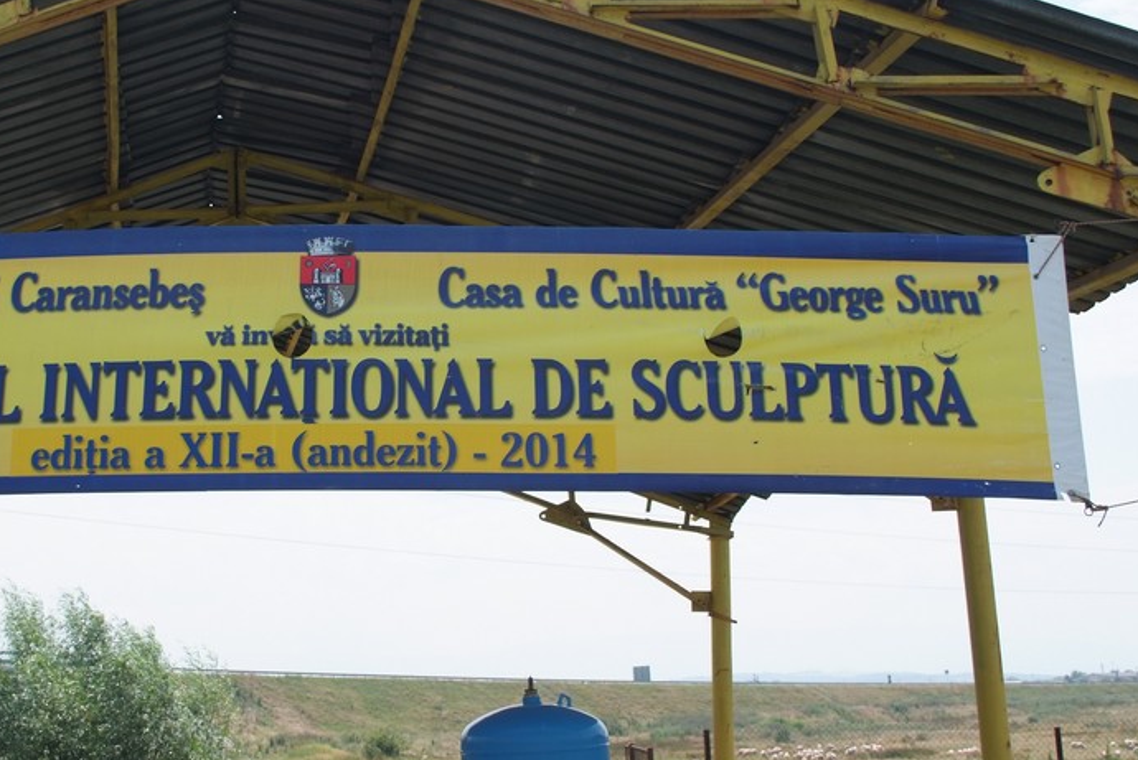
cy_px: 392
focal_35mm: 49
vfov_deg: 27.6
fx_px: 1550
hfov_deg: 39.7
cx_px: 355
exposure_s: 1/320
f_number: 6.3
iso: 125
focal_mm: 22
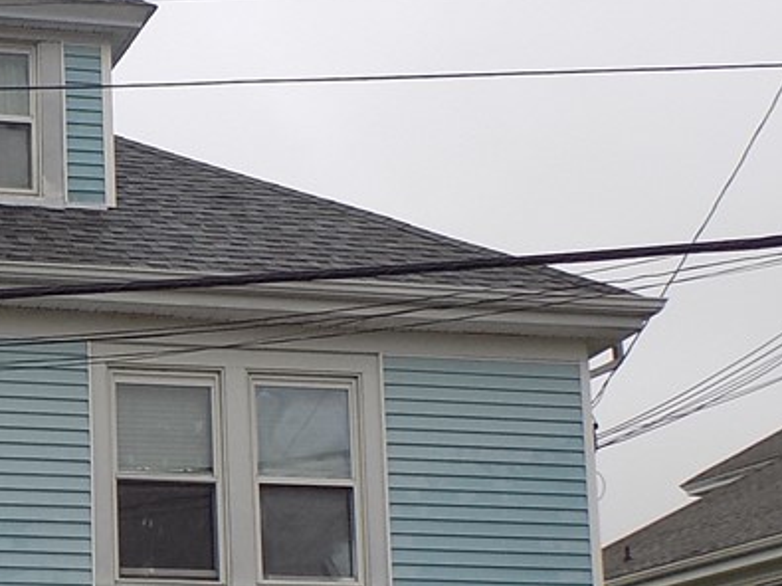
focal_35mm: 96
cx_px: -95
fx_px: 2168
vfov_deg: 15.1
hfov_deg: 19.5
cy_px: 604
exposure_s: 1/400
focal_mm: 6.6
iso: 80
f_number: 3.5
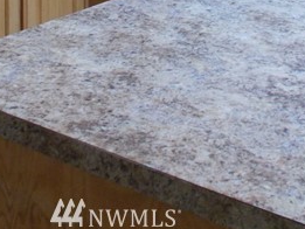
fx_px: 899
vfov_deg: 13.0
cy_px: -192
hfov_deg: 19.2
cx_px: 116
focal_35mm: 102
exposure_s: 1/25
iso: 180
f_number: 3.2
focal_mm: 4.6
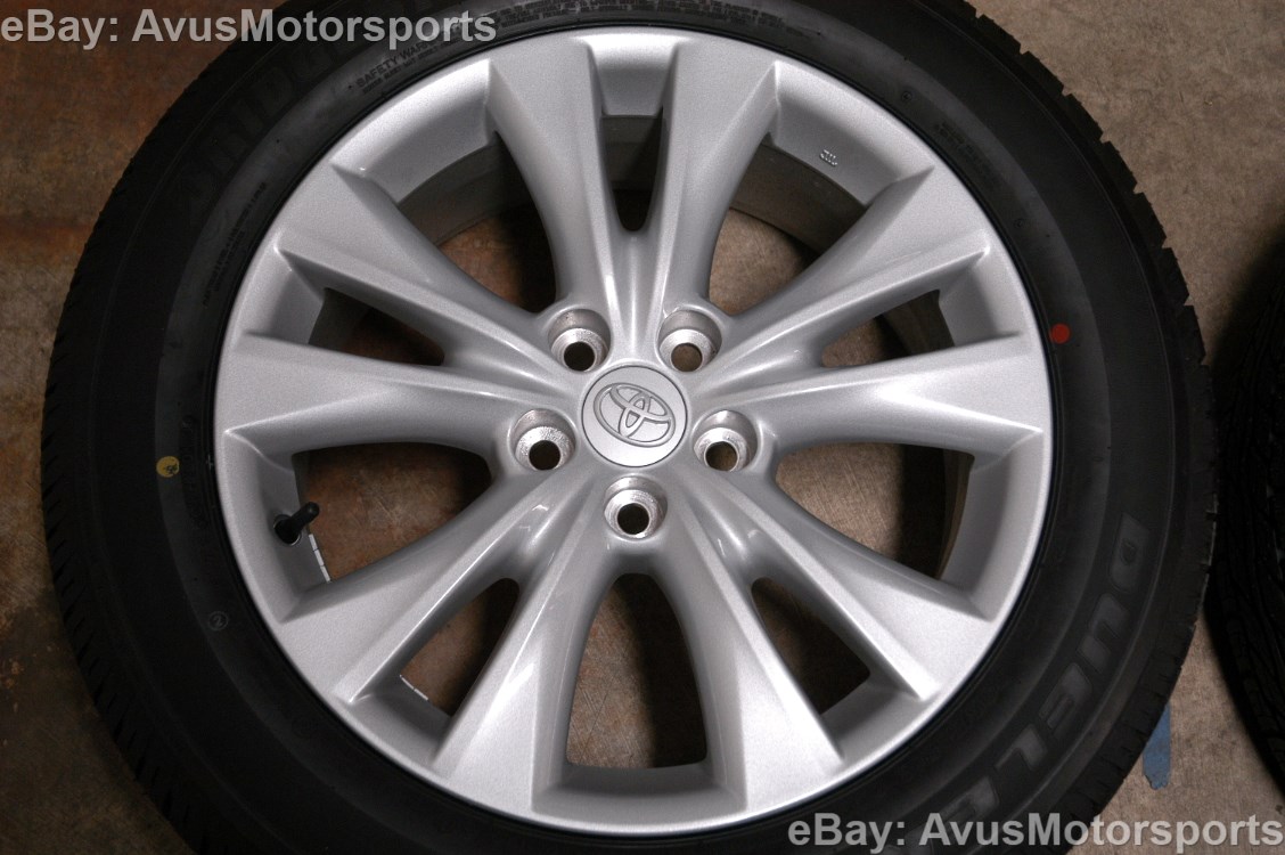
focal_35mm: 52
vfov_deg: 25.7
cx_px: 642
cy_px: 428
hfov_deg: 37.9
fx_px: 1872
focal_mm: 35
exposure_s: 1/80
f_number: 4.2
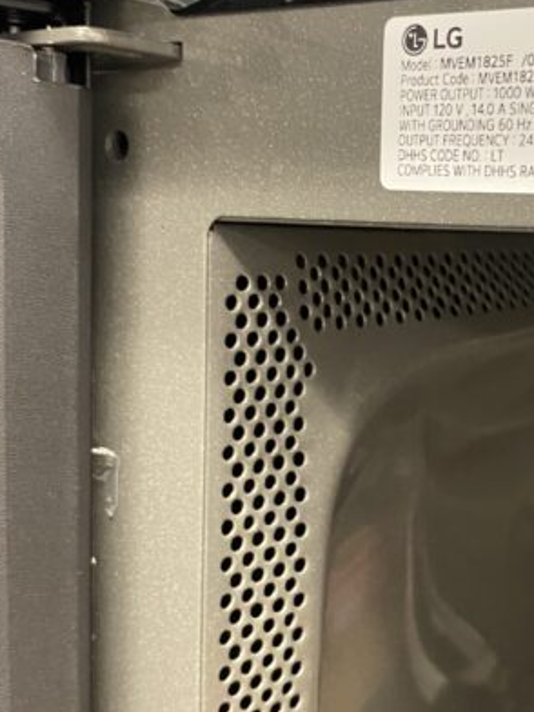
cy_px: 351
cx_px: 416
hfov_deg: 27.1
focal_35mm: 53
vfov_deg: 36.2
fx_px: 1090
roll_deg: -2.3
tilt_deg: -7.2
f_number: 1.8
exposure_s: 1/31
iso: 400
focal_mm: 4.25
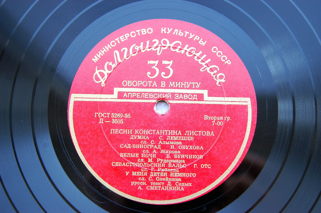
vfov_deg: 25.7
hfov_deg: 37.9
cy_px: 106
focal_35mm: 52
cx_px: 160
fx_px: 468
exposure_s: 1/45
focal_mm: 35
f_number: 3.5
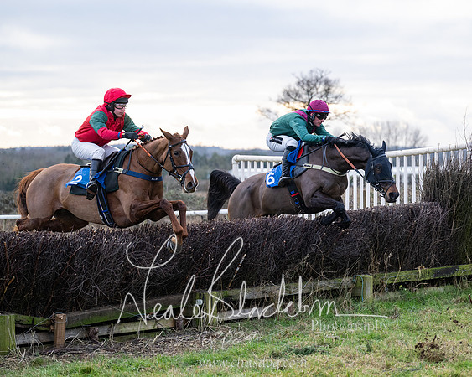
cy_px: 188
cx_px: 329
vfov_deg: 13.1
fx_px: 1644
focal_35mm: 118
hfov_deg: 16.3
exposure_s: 1/1250
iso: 800
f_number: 2.8
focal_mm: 90
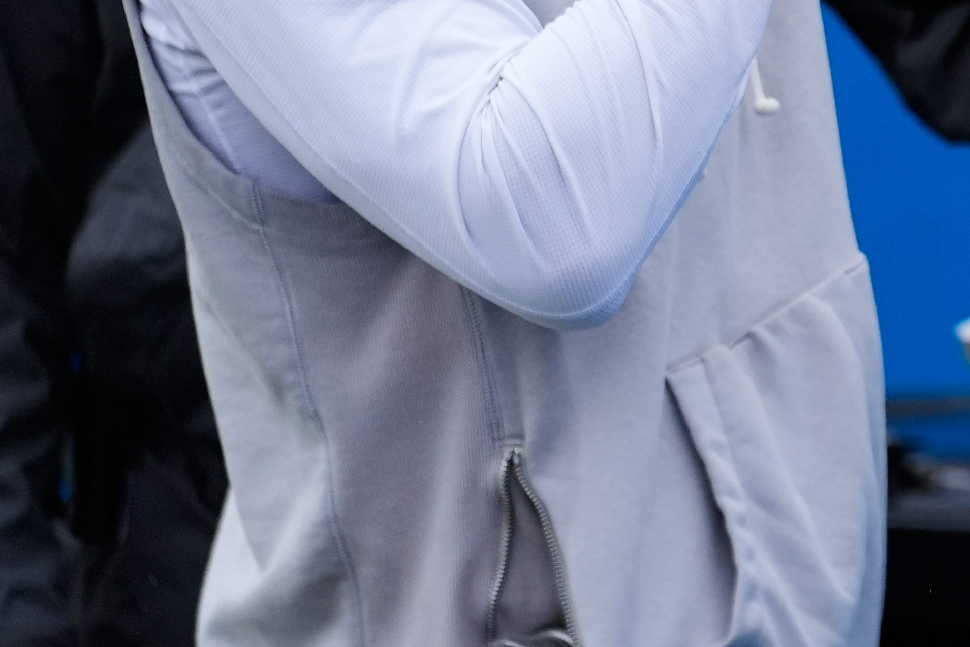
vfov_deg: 2.8
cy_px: -341
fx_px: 13068
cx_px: 1469
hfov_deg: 4.2
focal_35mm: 485
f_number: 2.8
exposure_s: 1/1600
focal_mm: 158
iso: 640
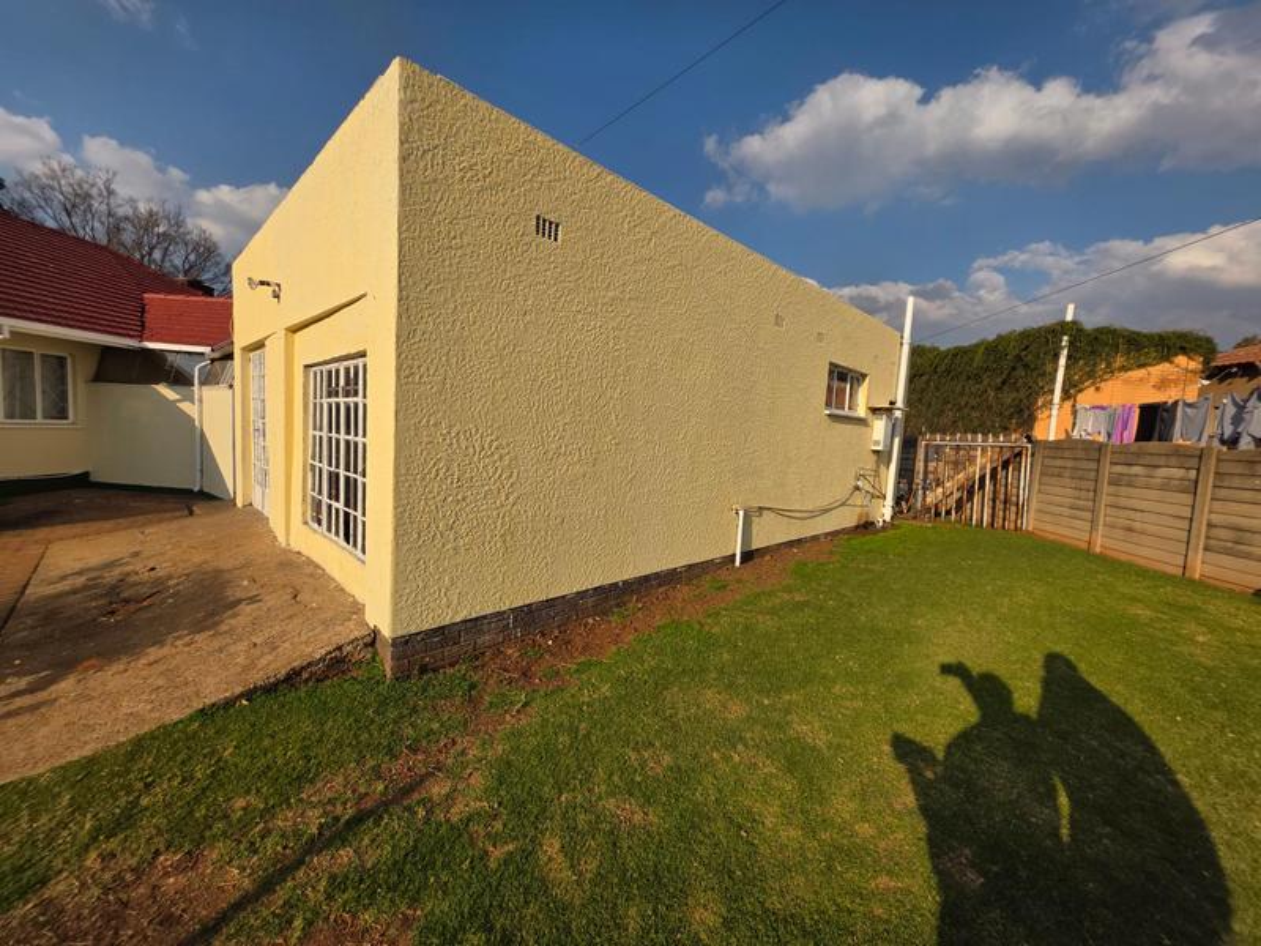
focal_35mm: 13
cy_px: 473
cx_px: 630
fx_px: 474
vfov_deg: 89.9
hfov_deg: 106.2
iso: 40
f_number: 1.9
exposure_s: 1/2820
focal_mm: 2.2
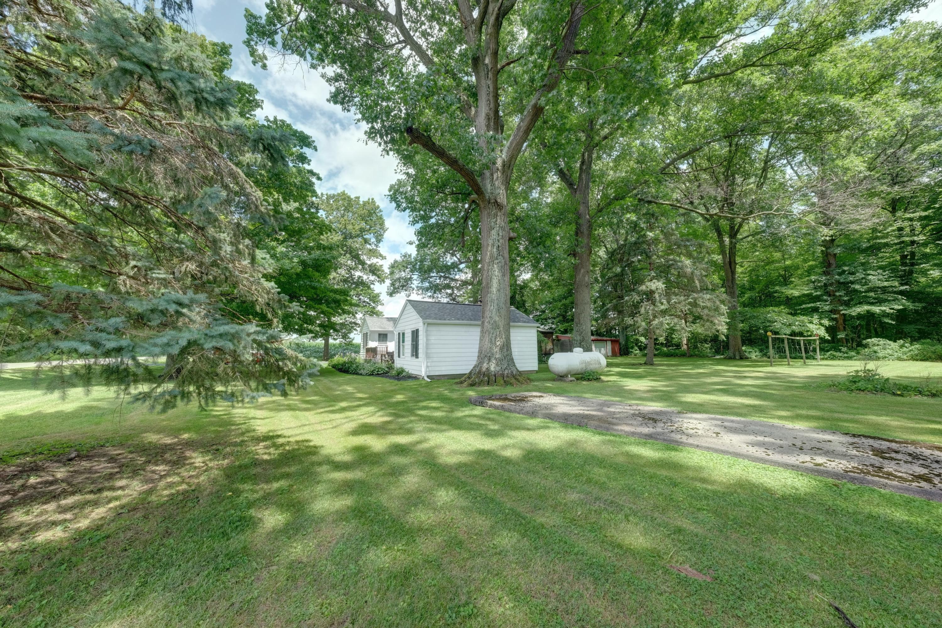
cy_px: 314
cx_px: 471
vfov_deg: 90.0
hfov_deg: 112.6
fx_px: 314
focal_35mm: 12
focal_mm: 8
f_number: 7.1
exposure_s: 1/320
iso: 250
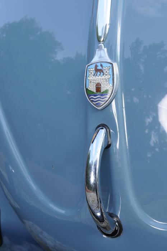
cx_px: 84
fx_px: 398
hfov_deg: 23.7
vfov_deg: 35.1
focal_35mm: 57
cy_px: 126
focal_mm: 38
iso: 320
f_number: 8
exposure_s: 1/100
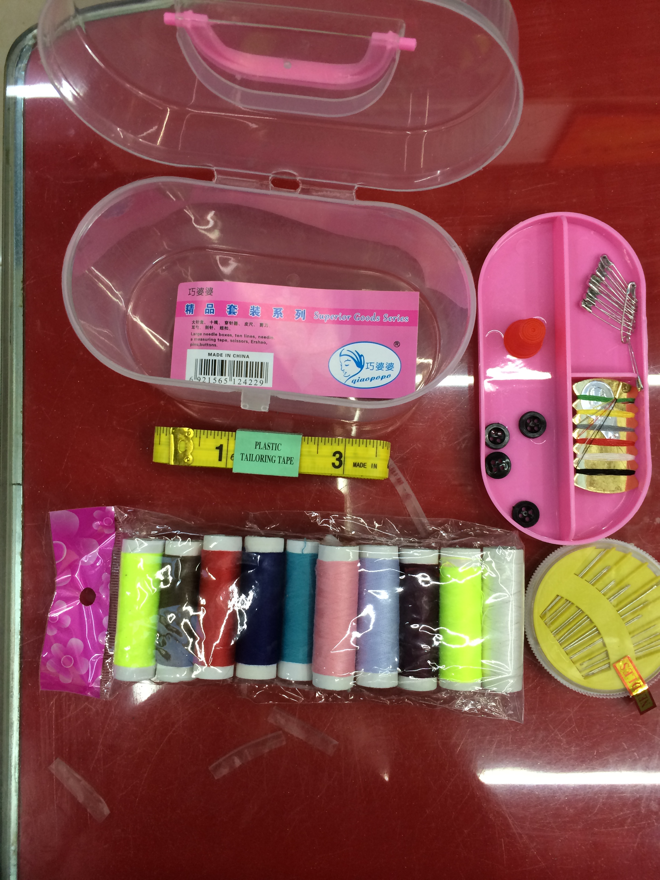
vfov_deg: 60.0
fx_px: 763
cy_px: 440
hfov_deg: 46.8
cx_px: 330
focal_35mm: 30
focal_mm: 4.12
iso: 100
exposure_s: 1/33
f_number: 2.2
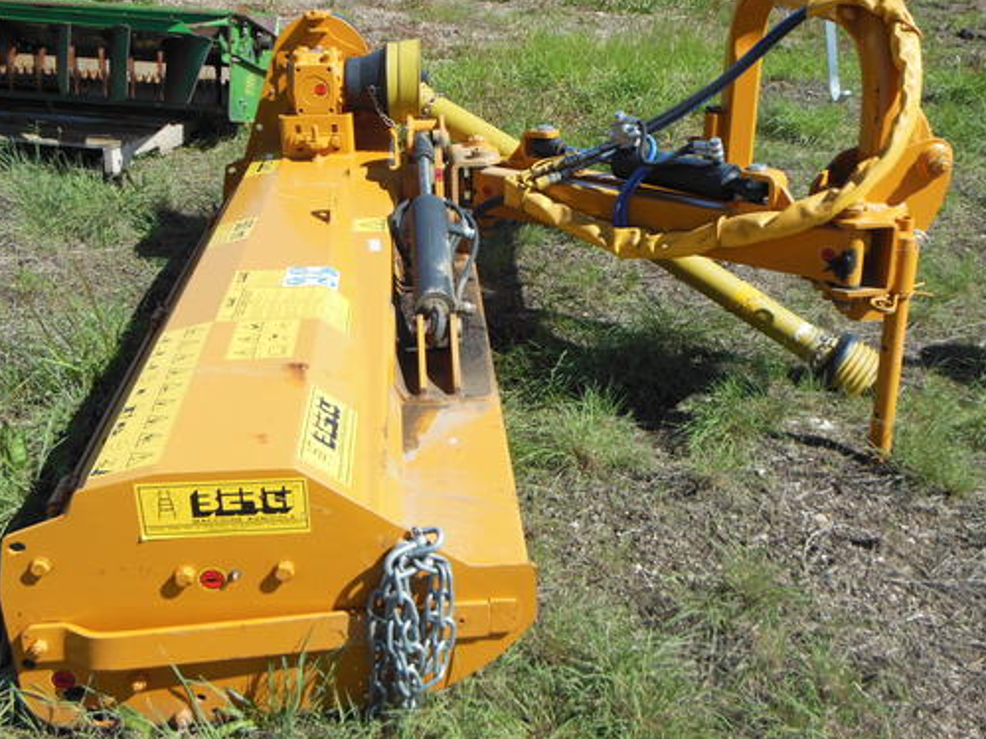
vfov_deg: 39.6
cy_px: 346
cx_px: 516
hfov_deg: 51.3
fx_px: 1025
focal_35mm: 36
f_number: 3.5
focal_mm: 6
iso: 125
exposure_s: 1/1000
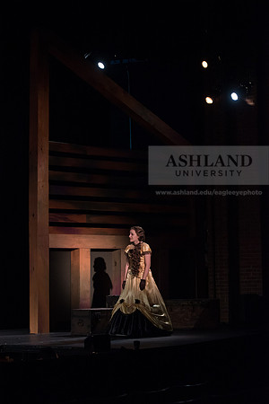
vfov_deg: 23.9
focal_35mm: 85
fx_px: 953
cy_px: 202
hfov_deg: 16.1
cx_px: 134
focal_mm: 85
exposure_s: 1/320
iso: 3200
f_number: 3.2
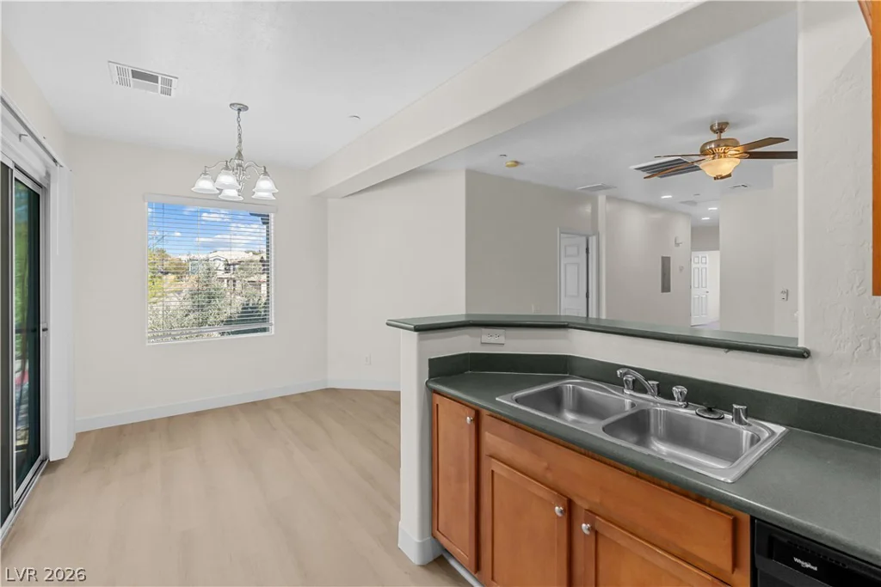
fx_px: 367
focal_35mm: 15
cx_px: 440
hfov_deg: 100.4
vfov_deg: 77.3
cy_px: 294
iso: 400
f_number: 8
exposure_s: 1/8
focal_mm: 10
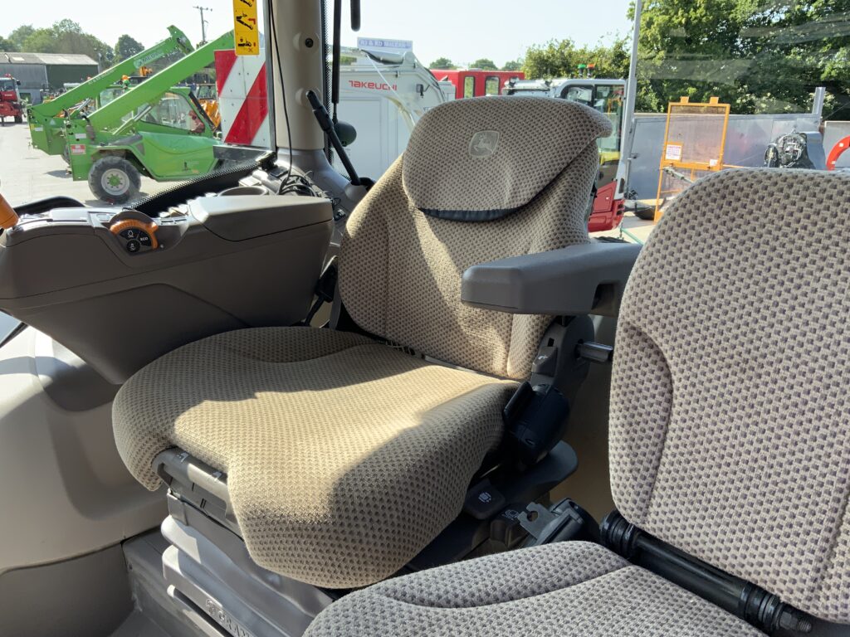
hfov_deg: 61.7
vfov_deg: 48.2
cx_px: 425
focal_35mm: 29
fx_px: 712
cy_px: 318
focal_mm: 3
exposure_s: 1/327
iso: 16
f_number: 1.8
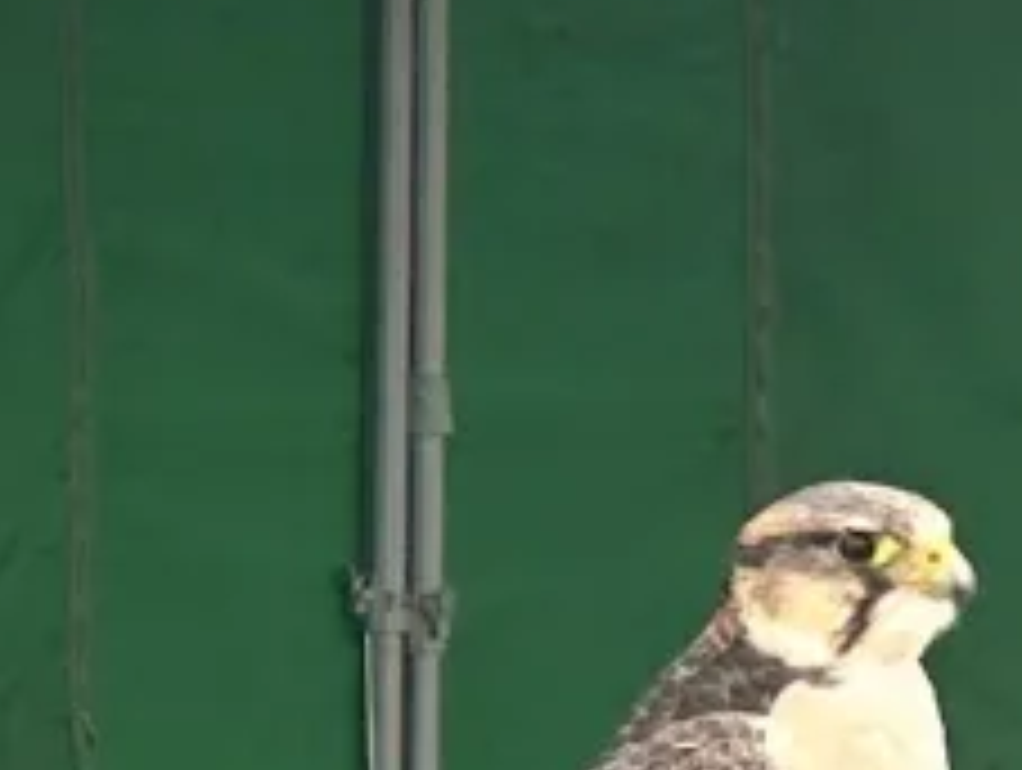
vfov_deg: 17.5
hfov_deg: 23.8
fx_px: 2247
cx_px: -126
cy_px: 1144
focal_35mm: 76
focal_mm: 6.86
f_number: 1.78
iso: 80
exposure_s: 1/594
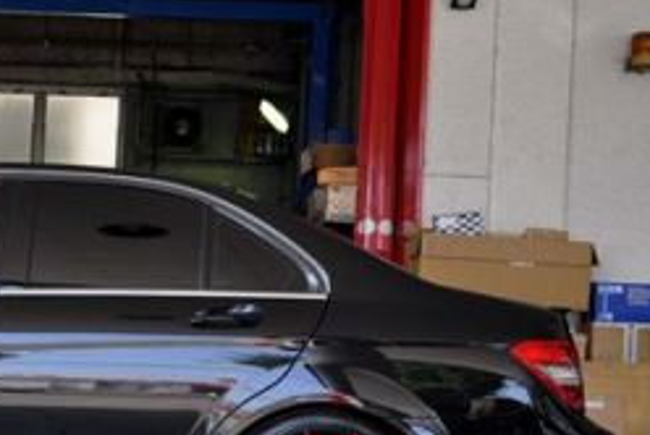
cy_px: 297
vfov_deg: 13.8
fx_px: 1790
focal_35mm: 99
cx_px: -89
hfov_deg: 19.6
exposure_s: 1/50
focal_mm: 28
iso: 200
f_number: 7.1
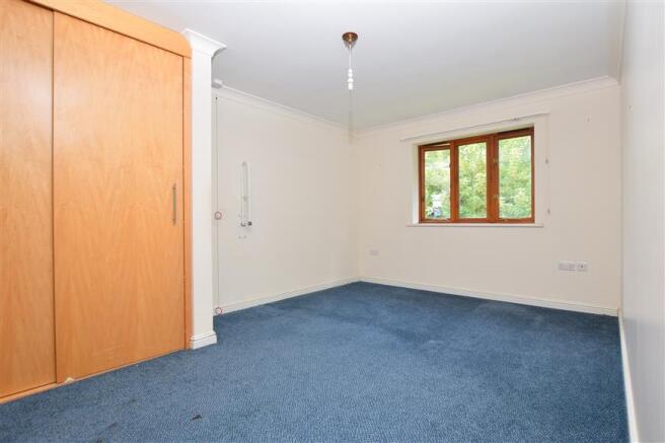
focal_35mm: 17
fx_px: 319
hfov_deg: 92.5
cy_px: 222
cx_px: 332
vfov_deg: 69.6
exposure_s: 1/50
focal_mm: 11.5
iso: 400
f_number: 8
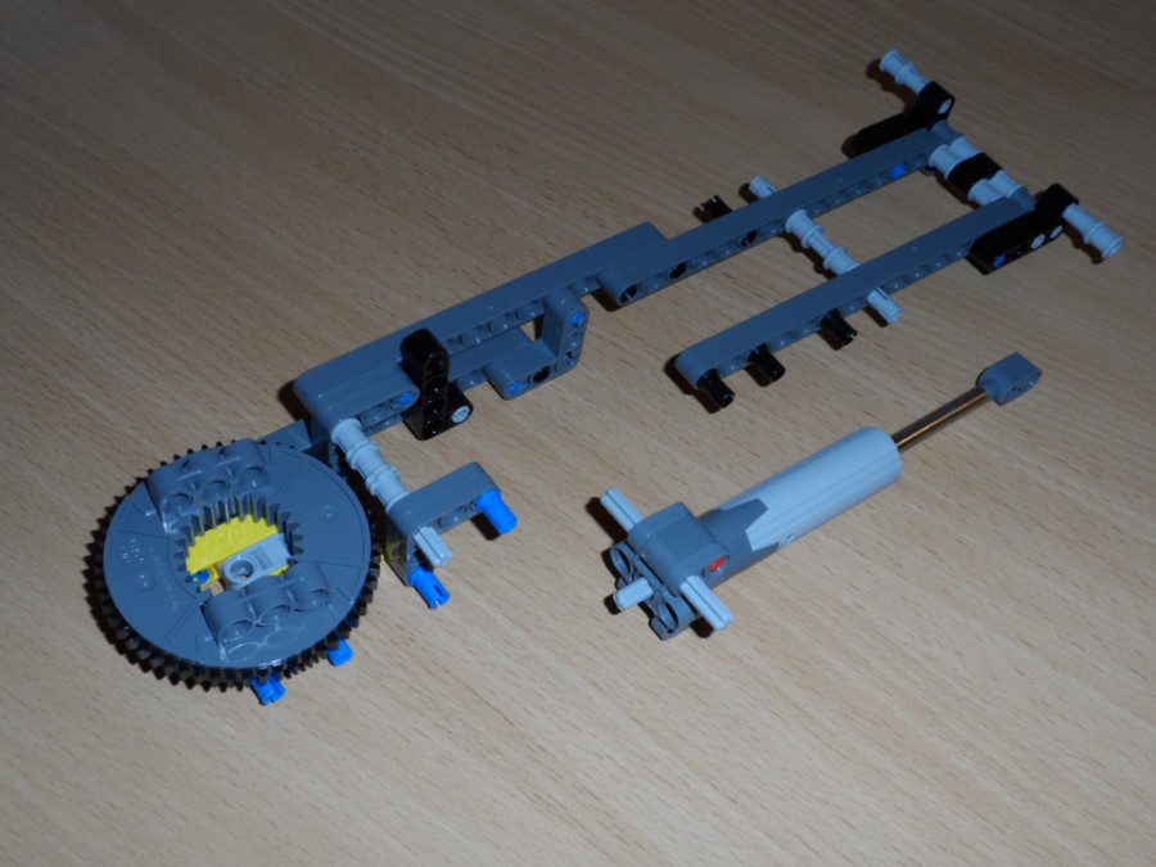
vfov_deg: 35.1
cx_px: 578
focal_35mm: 41
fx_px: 1369
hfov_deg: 45.8
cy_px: 434
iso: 100
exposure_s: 1/15
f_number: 7.4
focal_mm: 6.8
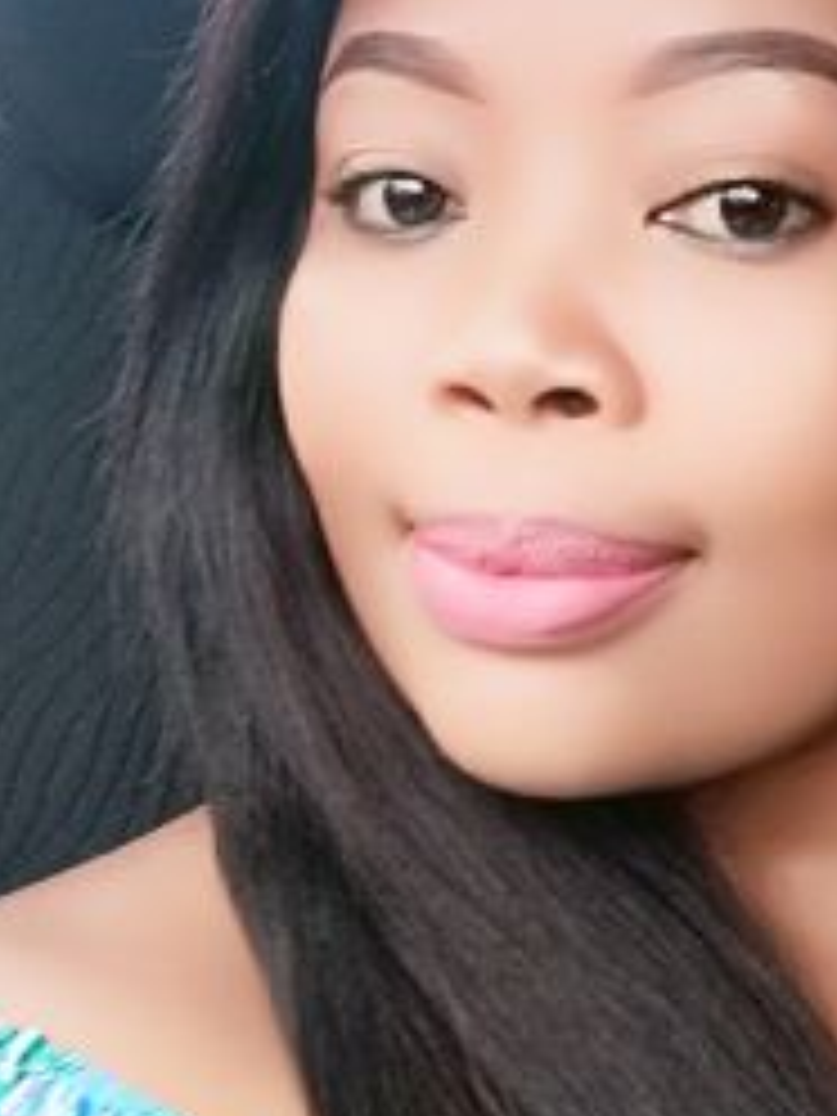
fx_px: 2031
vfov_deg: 30.2
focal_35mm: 63
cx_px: 634
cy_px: 261
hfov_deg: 23.0
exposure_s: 1/50
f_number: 2
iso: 100
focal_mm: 3.81
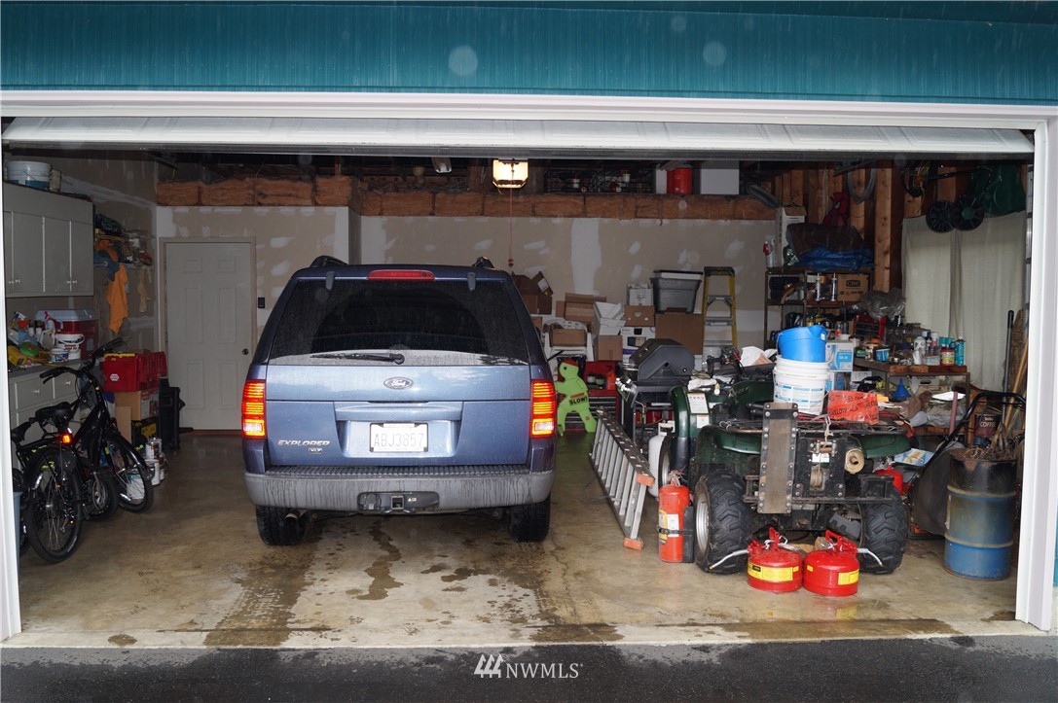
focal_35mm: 30
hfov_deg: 62.0
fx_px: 881
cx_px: 529
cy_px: 352
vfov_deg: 43.5
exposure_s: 1/160
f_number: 4
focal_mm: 20
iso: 250
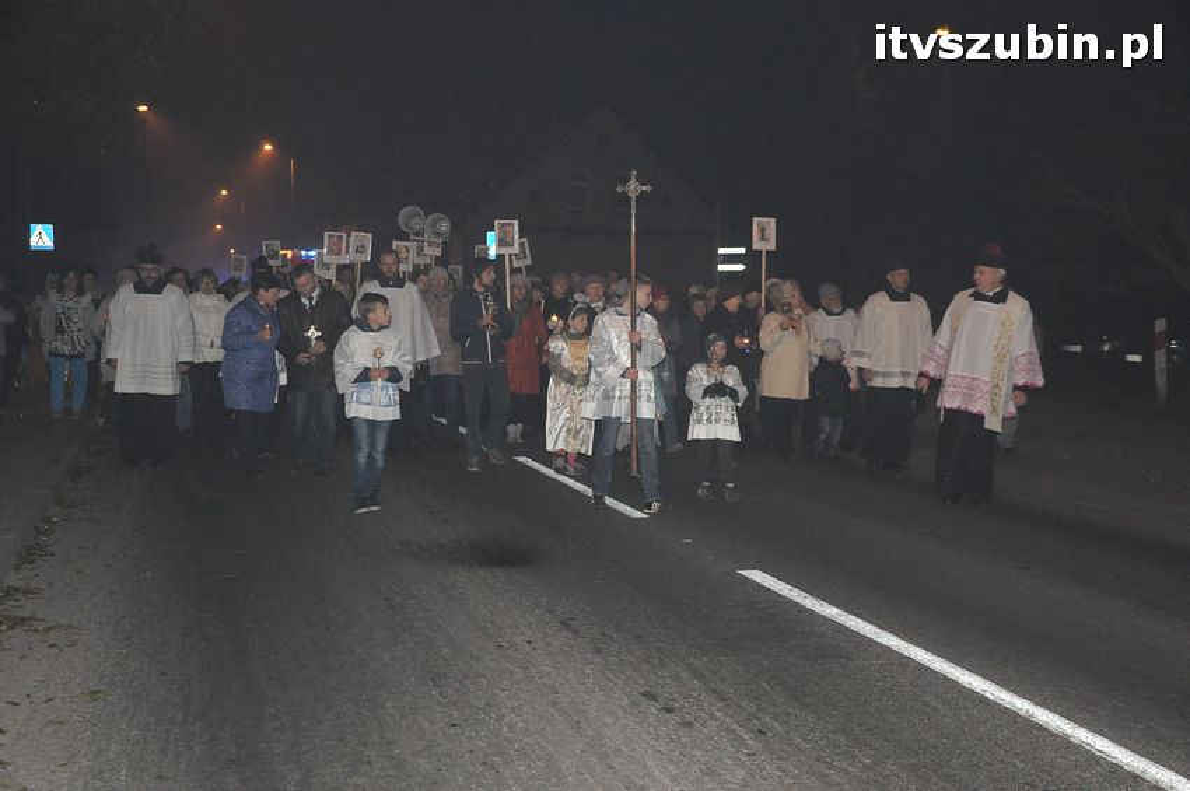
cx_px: 595
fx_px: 1585
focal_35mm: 48
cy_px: 396
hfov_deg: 41.1
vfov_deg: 28.0
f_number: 5
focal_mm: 32
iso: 2000
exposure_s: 1/60
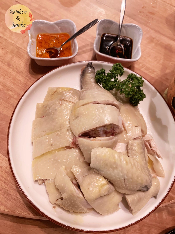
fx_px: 175
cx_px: 88
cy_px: 117
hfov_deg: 53.1
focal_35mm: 26
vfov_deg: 67.3
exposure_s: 1/60
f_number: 1.8
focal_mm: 4.25
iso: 200
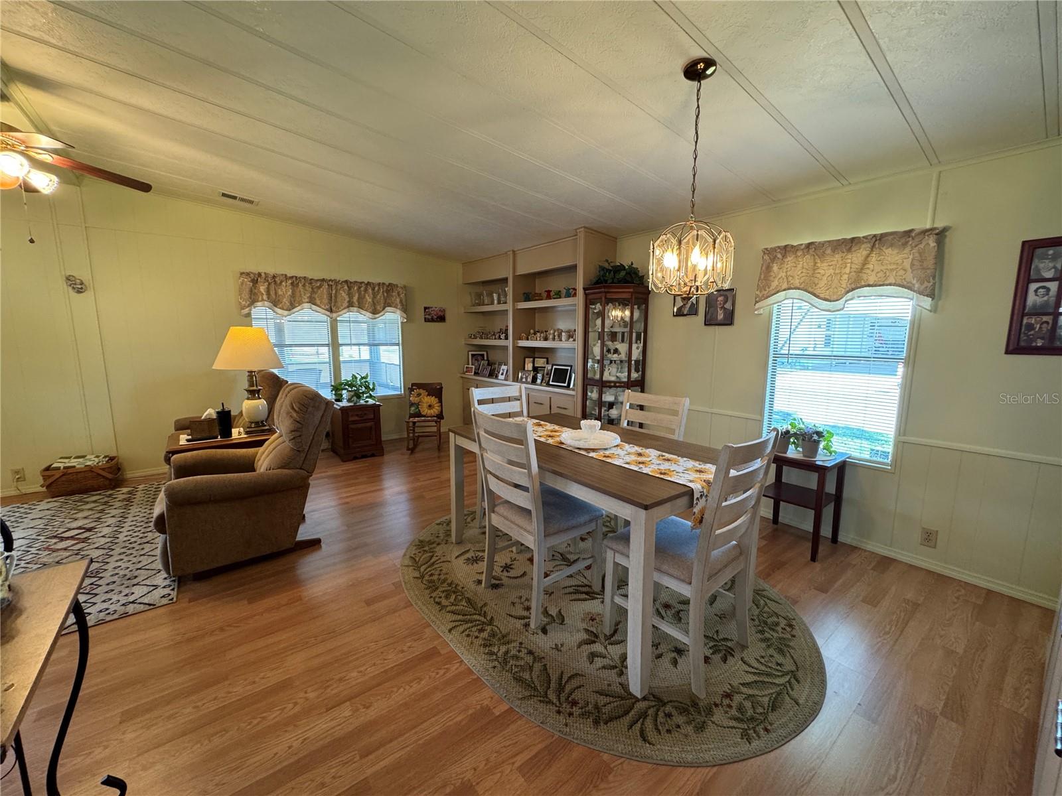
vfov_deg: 85.7
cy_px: 398
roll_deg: -0.4
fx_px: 430
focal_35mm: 14
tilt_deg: -9.5
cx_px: 531
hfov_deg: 102.1
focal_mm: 2.22
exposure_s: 1/60
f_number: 2.2
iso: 250
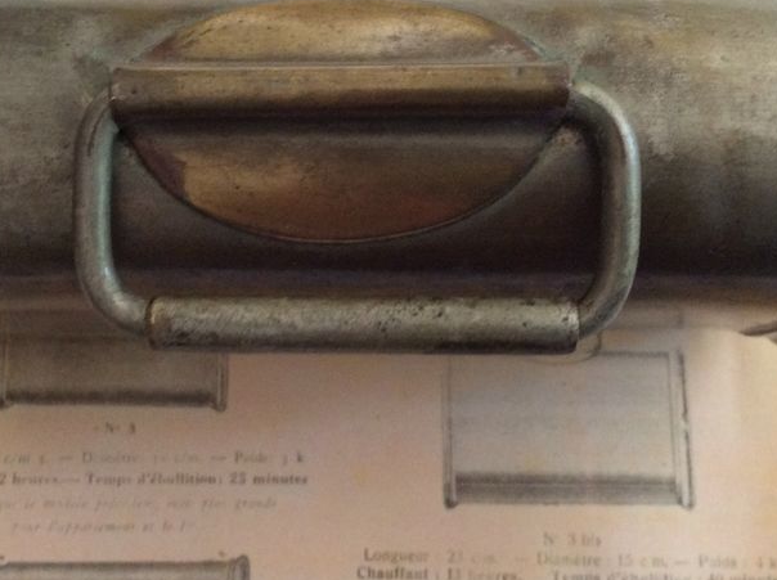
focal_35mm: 53
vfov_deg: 27.4
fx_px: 1188
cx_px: 345
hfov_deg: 36.2
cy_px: 233
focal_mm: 3.3
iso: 160
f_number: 2.4
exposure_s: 1/25
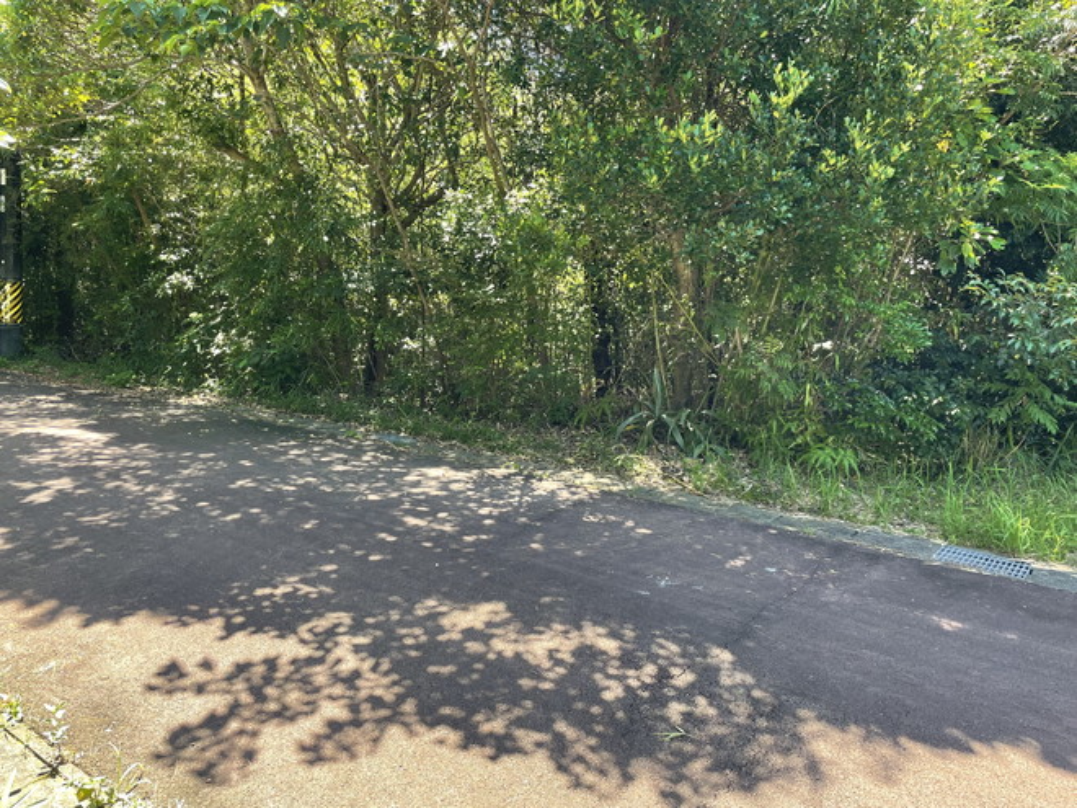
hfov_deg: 67.3
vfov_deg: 53.1
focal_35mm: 26
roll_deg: -1.9
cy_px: 404
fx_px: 809
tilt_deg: -8.7
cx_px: 538
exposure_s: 1/121
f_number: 1.6
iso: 40
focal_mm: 4.2
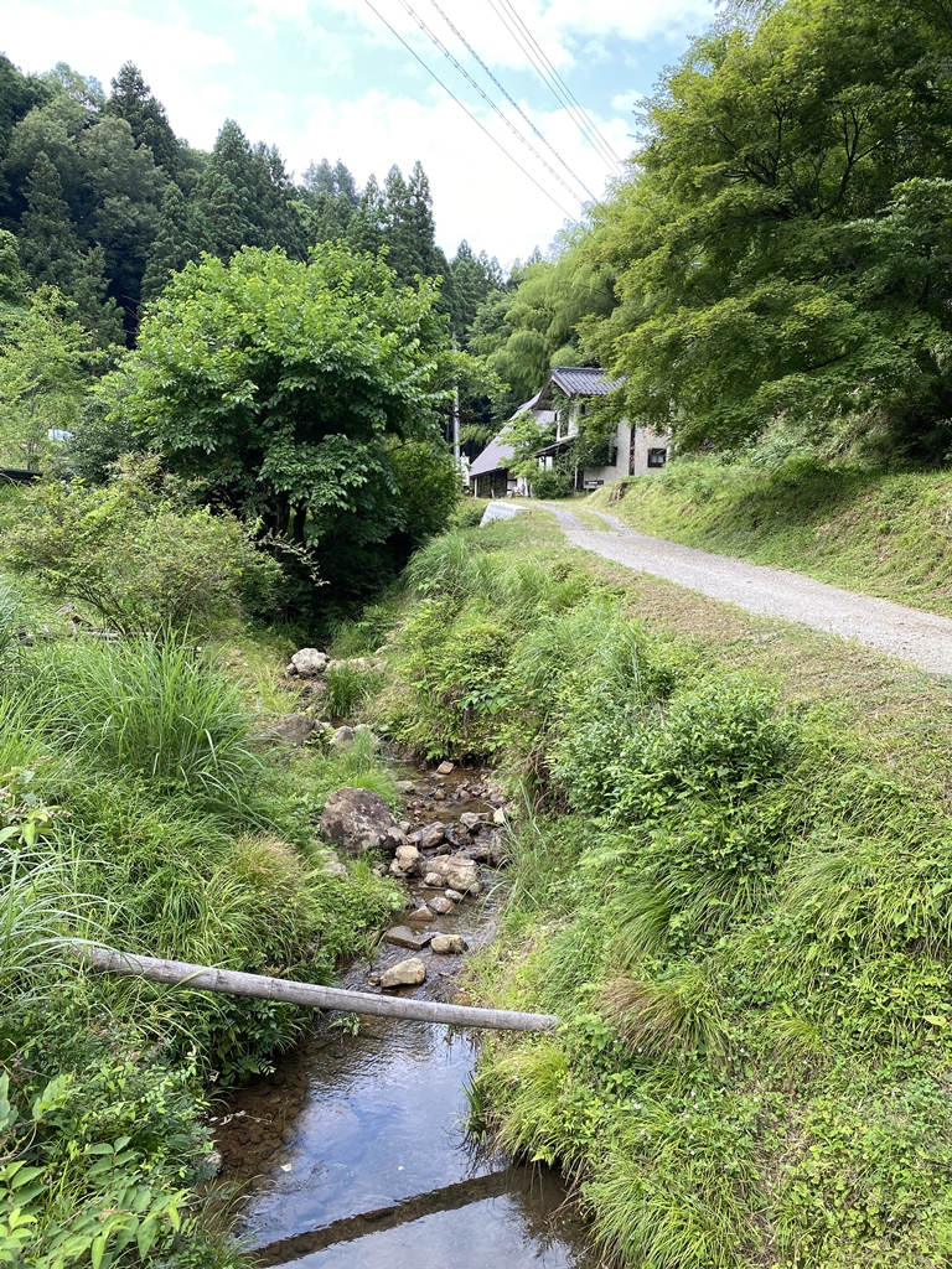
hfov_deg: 53.1
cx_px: 476
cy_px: 634
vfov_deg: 67.3
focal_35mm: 26
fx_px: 953
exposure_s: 1/220
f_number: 1.8
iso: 32
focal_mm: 4.25
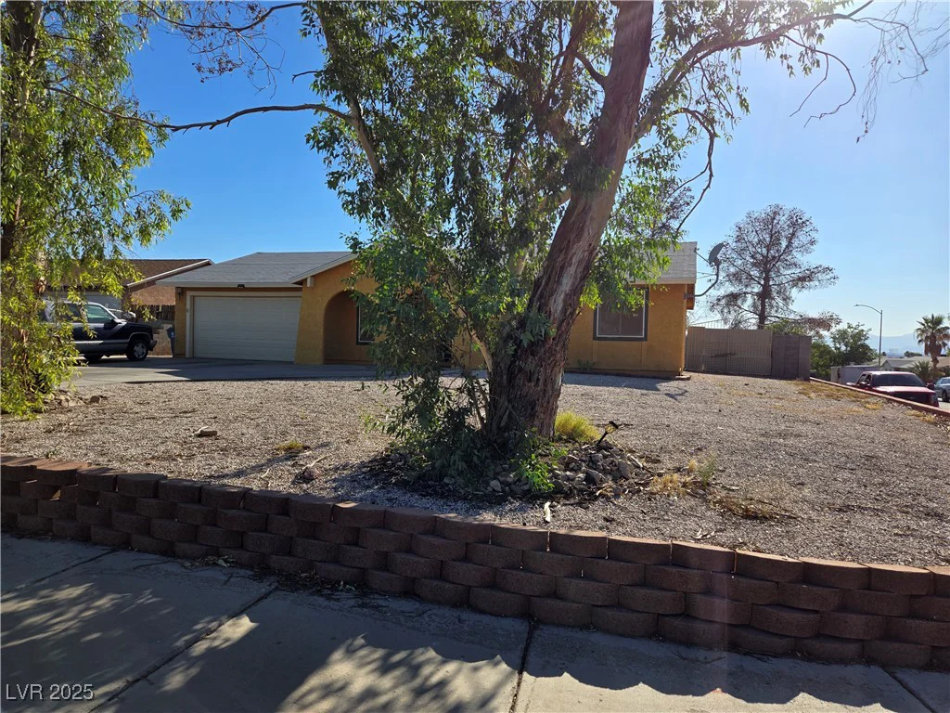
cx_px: 475
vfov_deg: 58.9
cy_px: 356
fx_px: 631
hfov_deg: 73.9
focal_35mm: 23
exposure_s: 1/2016
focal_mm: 5.4
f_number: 1.8
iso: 25
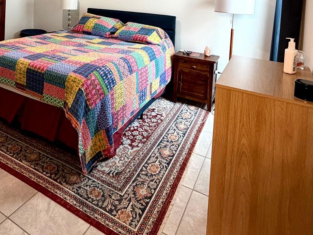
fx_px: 262
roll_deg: -2.7
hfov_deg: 60.5
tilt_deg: -2.4
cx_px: 109
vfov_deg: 41.9
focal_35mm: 29
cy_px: 1
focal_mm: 2.22
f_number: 2.2
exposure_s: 1/60
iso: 200
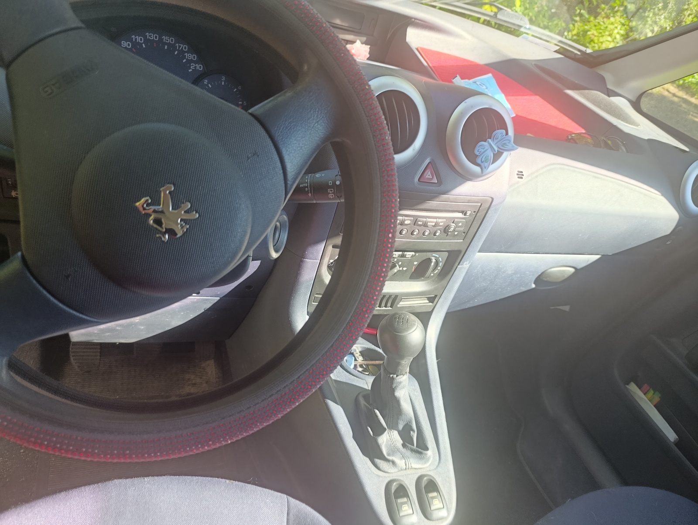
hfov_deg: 73.8
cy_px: 262
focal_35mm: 23
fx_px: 464
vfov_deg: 59.0
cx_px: 349
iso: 250
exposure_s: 1/100
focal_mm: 6.11
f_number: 1.65
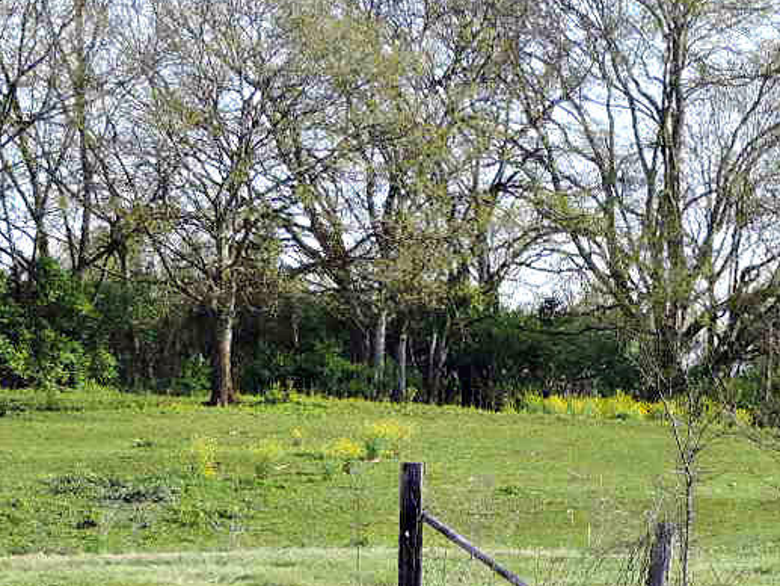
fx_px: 2998
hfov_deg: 14.8
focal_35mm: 133
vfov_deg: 10.8
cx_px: 591
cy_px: 800
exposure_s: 1/400
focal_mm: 7.6
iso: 80
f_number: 3.4
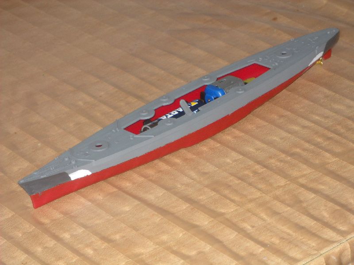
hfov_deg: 13.6
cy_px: 132
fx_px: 1483
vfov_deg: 10.2
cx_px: 177
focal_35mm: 145
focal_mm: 24.03
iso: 200
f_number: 6.7
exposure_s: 1/60
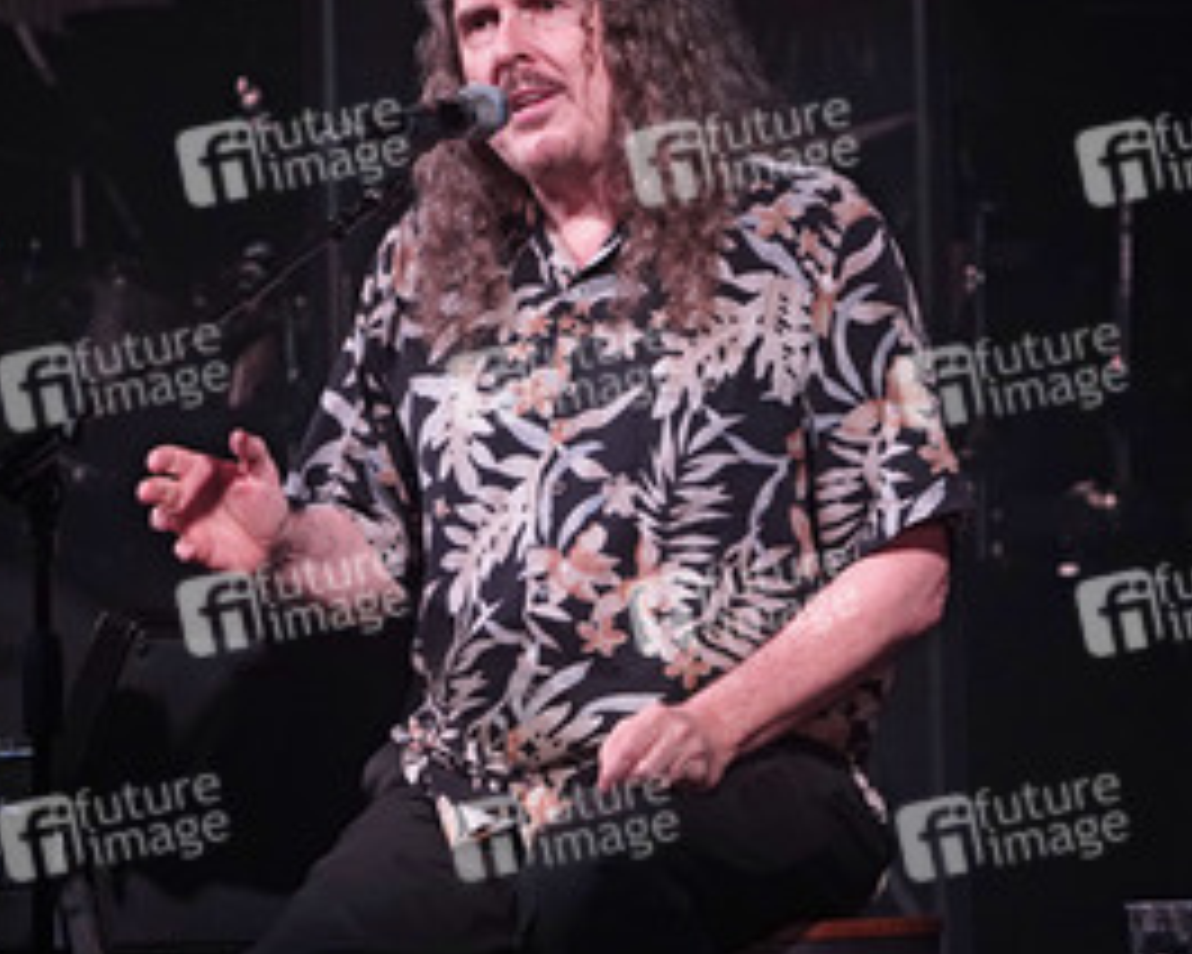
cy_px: 490
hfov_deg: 3.6
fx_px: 19050
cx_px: 623
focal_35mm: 540
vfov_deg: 2.9
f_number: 6.3
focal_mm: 338
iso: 3200
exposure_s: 1/500
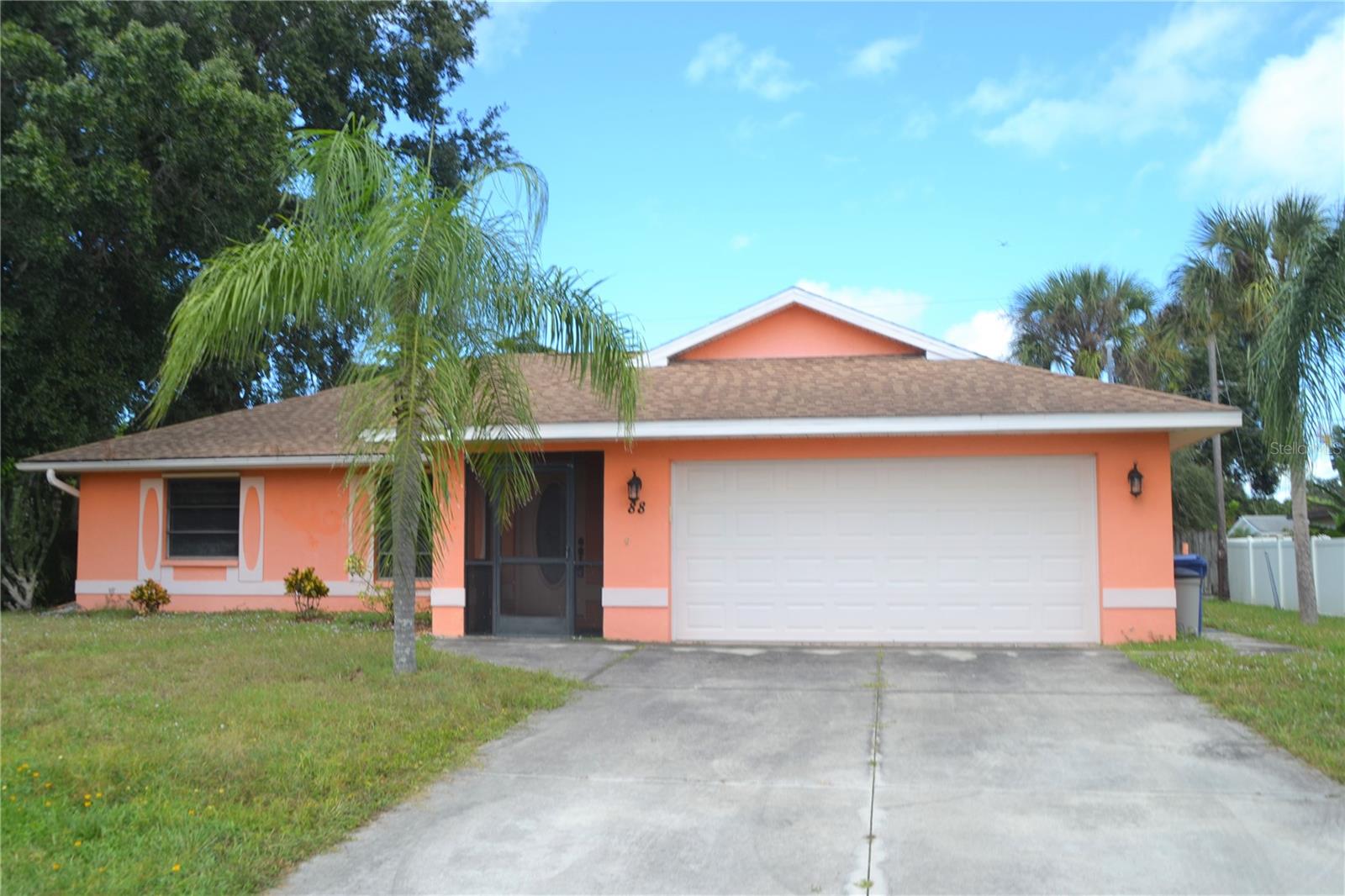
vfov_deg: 40.0
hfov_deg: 57.2
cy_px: 448
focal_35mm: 33
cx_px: 672
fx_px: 1233
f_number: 7.1
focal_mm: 22
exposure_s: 1/200
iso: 100
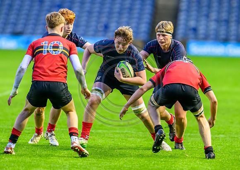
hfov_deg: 4.1
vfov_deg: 2.9
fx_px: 3361
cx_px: 150
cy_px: 99
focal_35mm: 494
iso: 8000
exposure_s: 1/1000
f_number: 4
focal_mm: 400
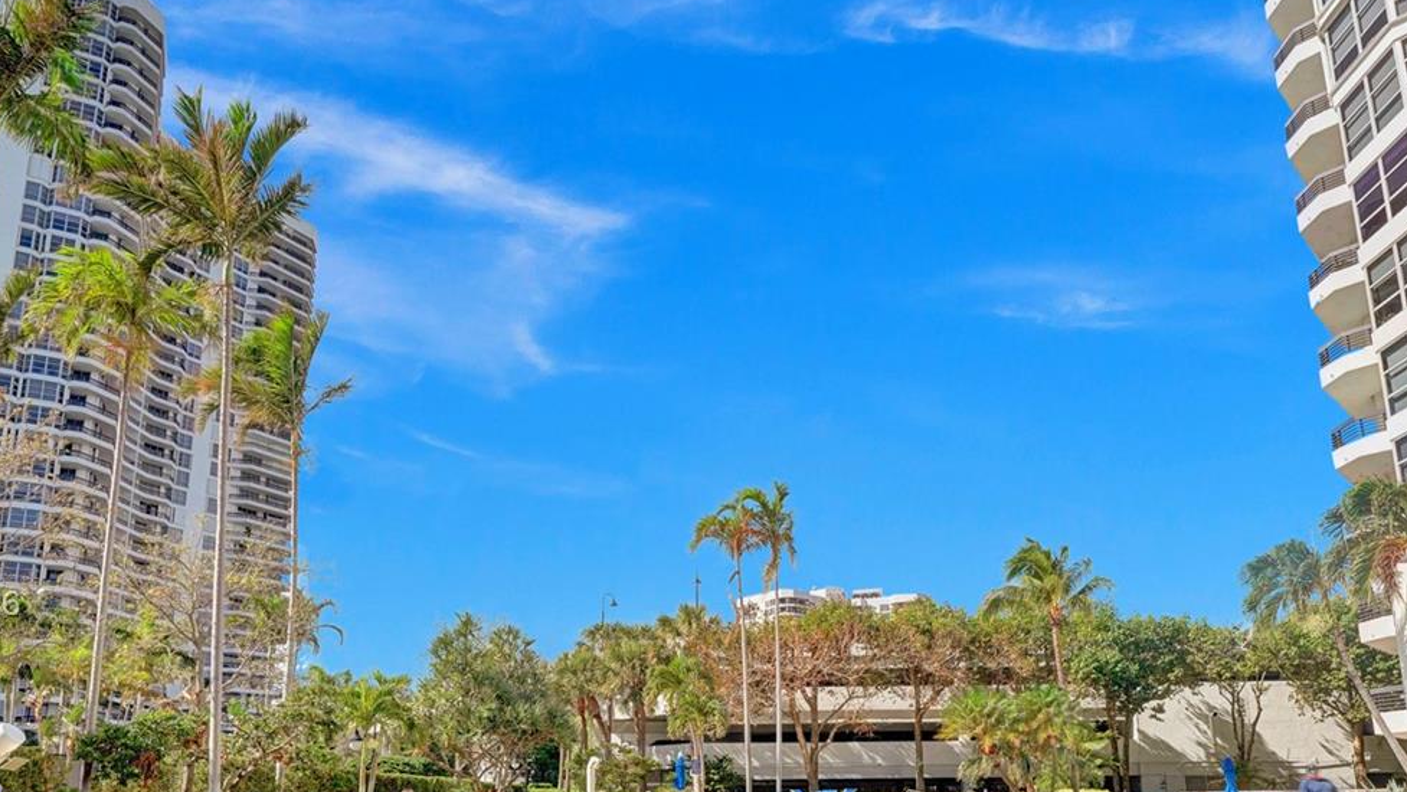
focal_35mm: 24
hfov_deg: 76.3
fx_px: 896
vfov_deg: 45.8
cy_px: 606
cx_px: 724
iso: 1600
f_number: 6.3
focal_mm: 14
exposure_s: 1/3200
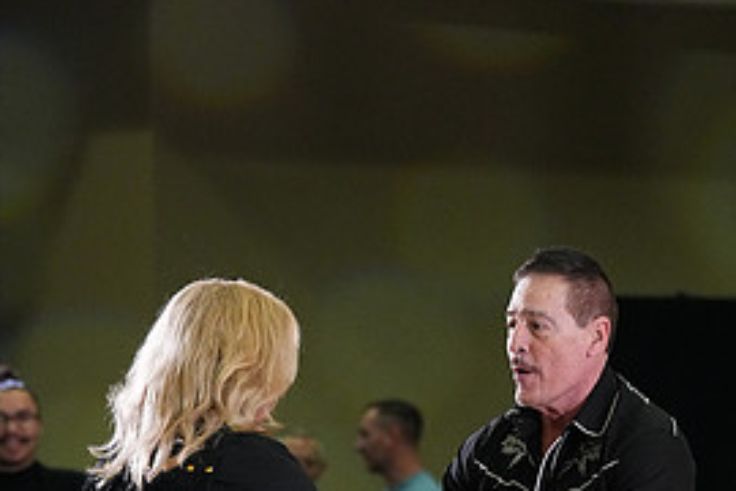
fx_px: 8300
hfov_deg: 5.1
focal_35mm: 406
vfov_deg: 3.4
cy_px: 666
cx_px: 427
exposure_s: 1/320
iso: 6400
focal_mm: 189
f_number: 5.6
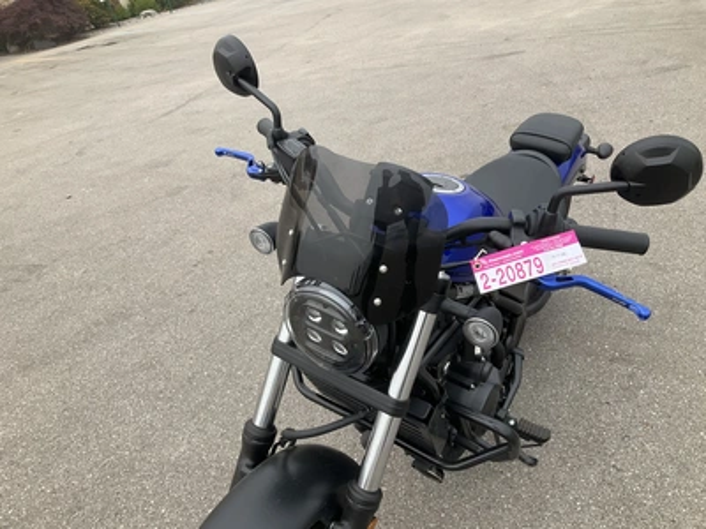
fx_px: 591
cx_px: 353
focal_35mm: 29
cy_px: 264
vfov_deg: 48.2
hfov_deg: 61.7
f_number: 1.8
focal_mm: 3
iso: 25
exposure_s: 1/829
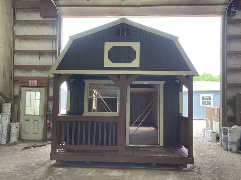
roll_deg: +0.0
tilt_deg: +2.0
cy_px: 90
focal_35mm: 31
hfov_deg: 58.4
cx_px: 120
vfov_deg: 45.4
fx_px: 216
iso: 50
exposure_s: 1/120
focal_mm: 3.3
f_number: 2.4
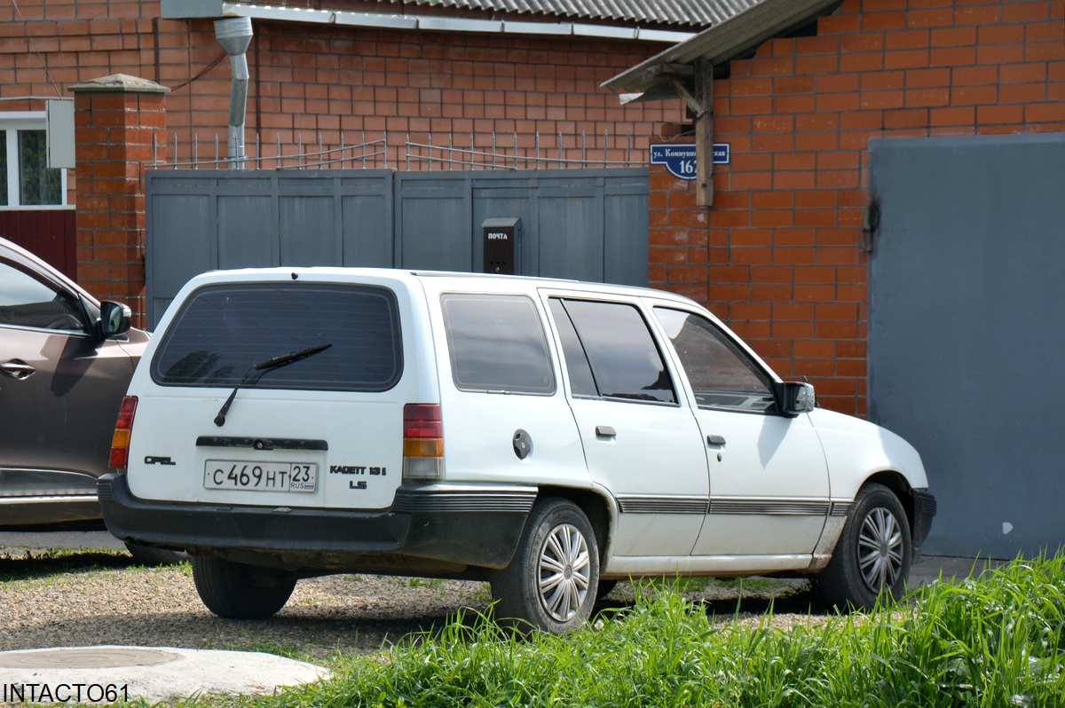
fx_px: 3990
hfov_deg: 15.2
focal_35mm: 135
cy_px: 354
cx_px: 532
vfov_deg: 10.1
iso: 125
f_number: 8
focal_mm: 90
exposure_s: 1/250
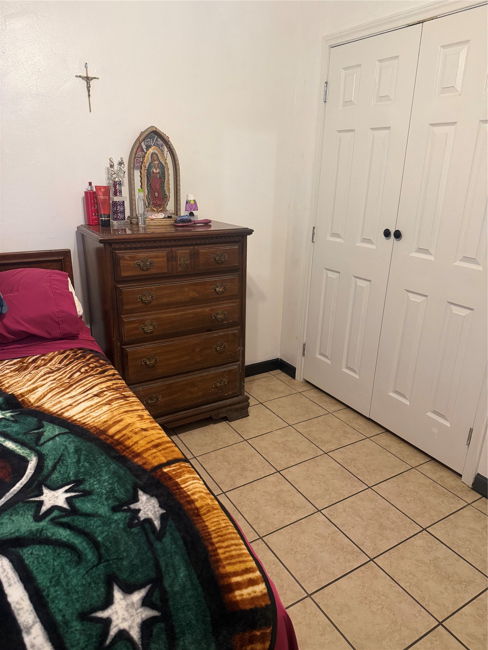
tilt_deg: -19.2
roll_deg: -1.5
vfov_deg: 71.6
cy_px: 325
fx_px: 451
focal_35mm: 24
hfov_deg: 56.8
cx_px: 244
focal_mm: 6.76
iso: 400
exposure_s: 1/60
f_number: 1.78
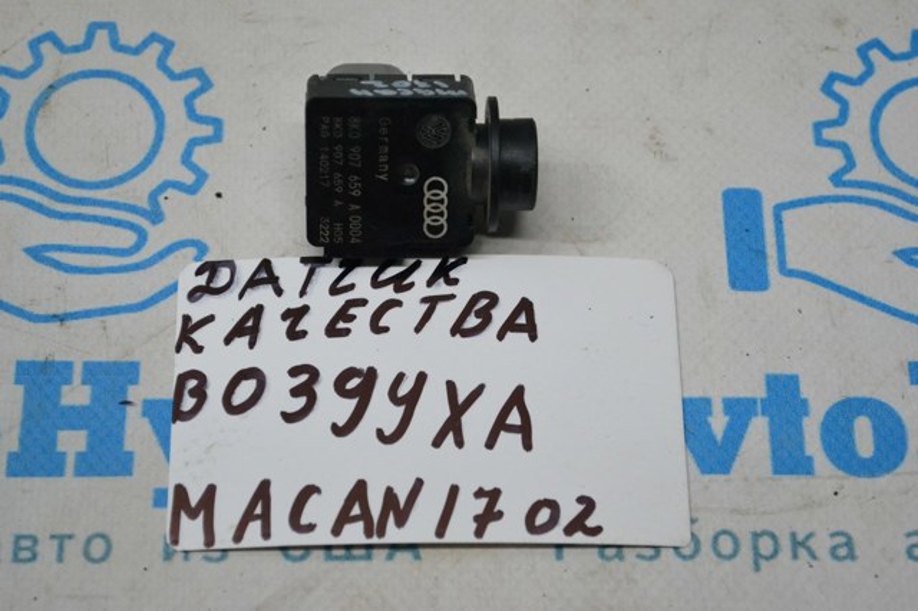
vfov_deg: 16.5
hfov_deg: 24.6
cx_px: 459
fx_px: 2103
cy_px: 306
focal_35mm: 82
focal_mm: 55
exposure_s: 1/500
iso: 2500
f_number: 5.6
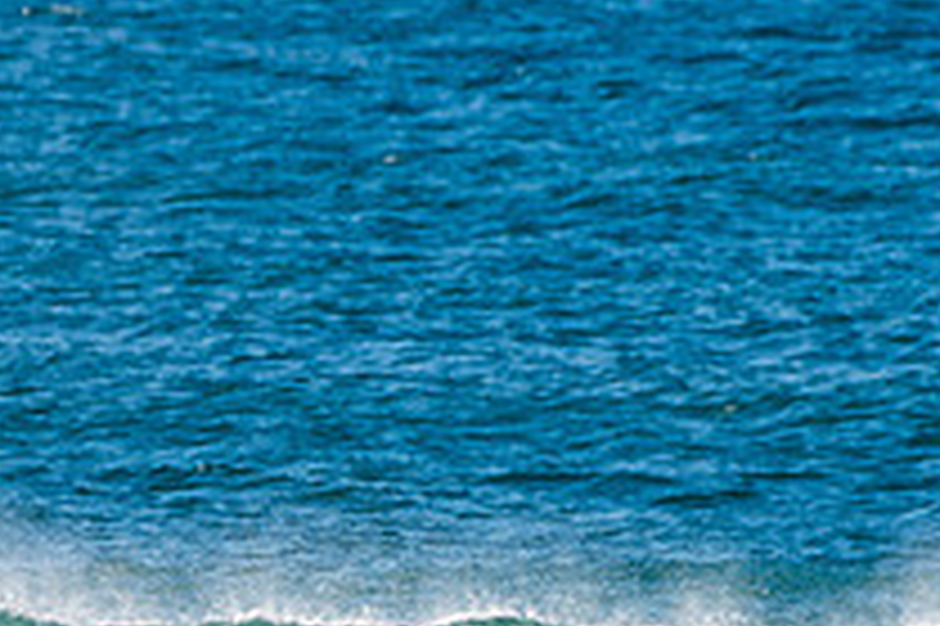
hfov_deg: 1.2
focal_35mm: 1703
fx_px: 44431
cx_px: 139
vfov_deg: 0.8
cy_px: 815
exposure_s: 1/320
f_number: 8
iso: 64
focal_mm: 500
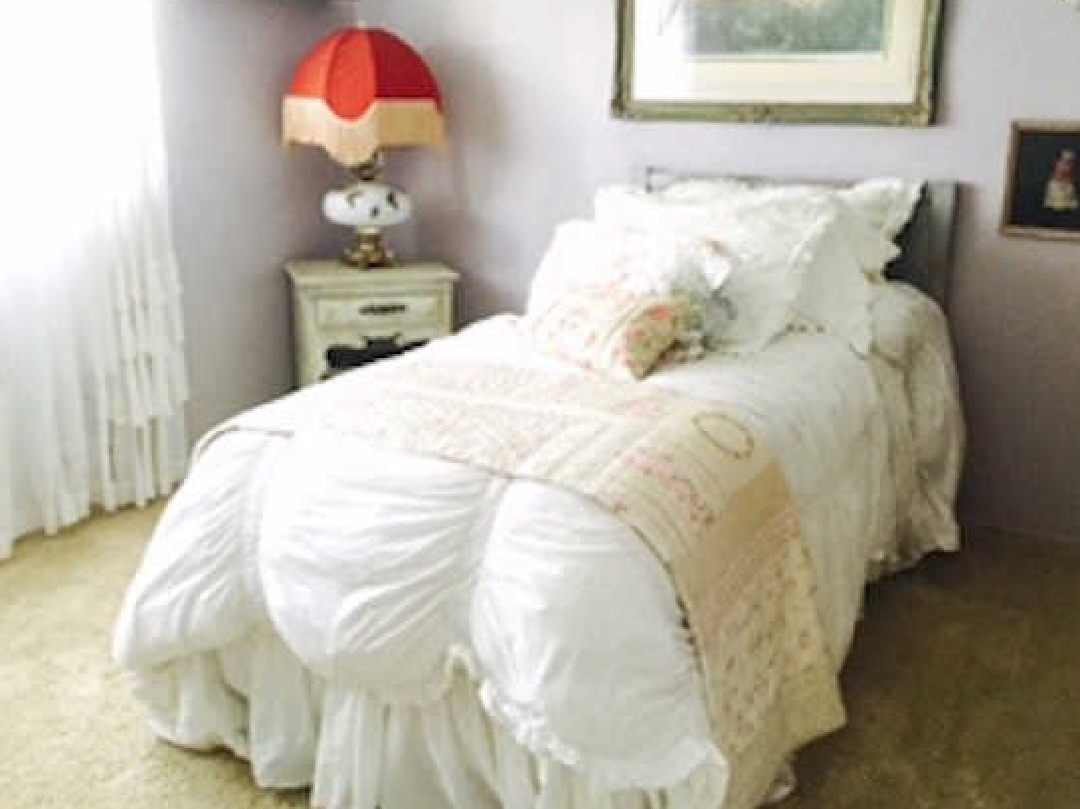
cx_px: 548
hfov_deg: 54.0
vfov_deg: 41.7
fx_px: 1060
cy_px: 368
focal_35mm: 34
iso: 125
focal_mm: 4.15
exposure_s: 1/15
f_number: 2.2
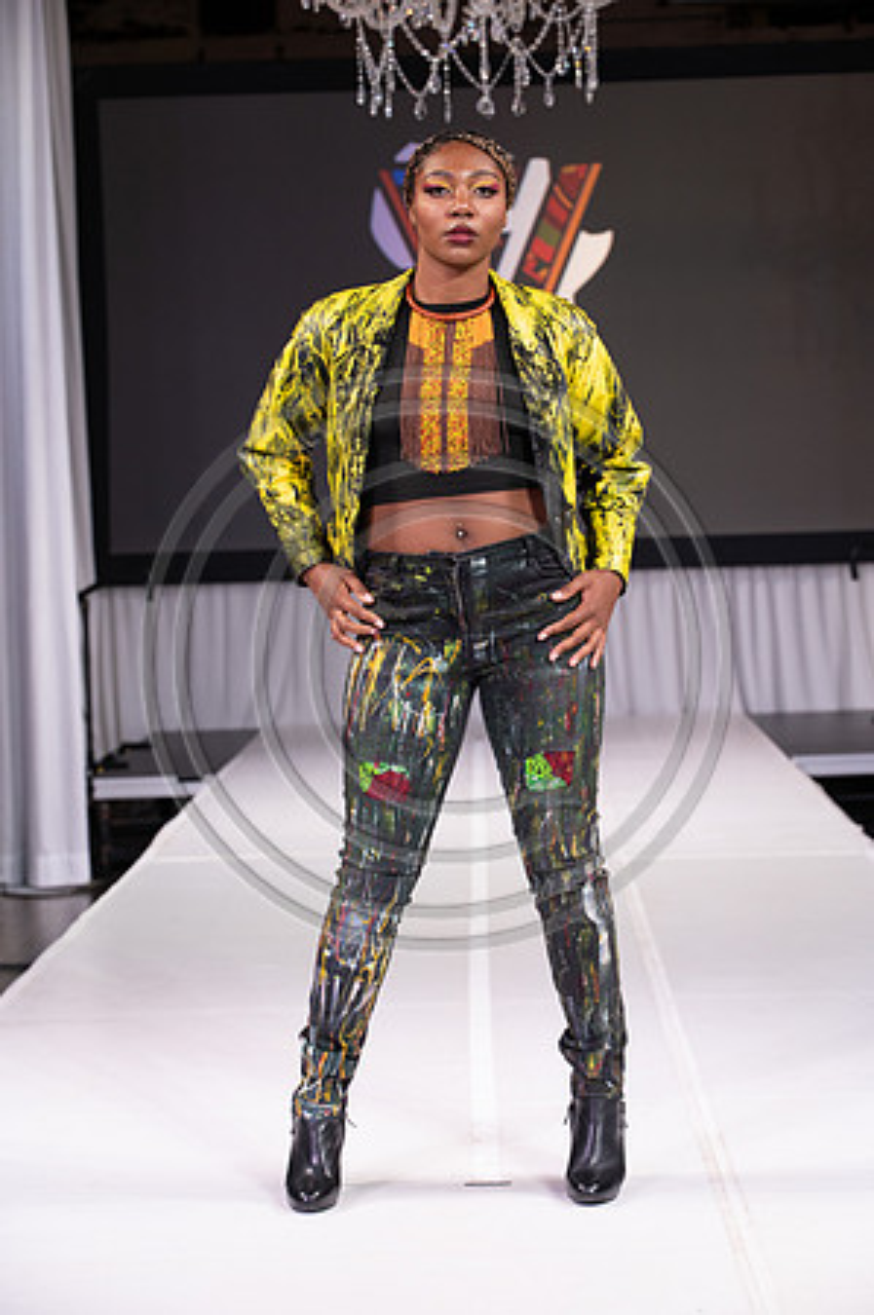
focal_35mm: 85
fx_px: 3102
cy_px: 658
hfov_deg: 16.0
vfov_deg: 23.9
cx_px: 437
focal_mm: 85
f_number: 5.6
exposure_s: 1/400
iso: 2000
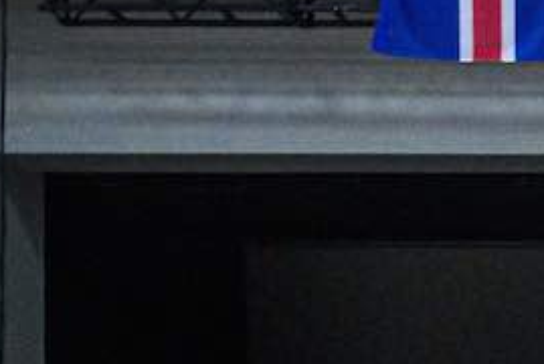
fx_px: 1482
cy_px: 495
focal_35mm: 98
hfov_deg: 18.1
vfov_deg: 13.4
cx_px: 862
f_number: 4
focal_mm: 22
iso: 2500
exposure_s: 1/400
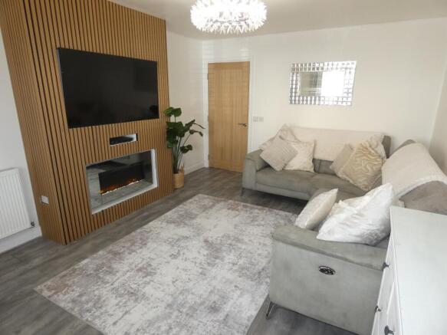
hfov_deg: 81.8
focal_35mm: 20
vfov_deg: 66.0
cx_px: 224
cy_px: 168
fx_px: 258
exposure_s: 1/60
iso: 250
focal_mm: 3.6
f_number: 2.8
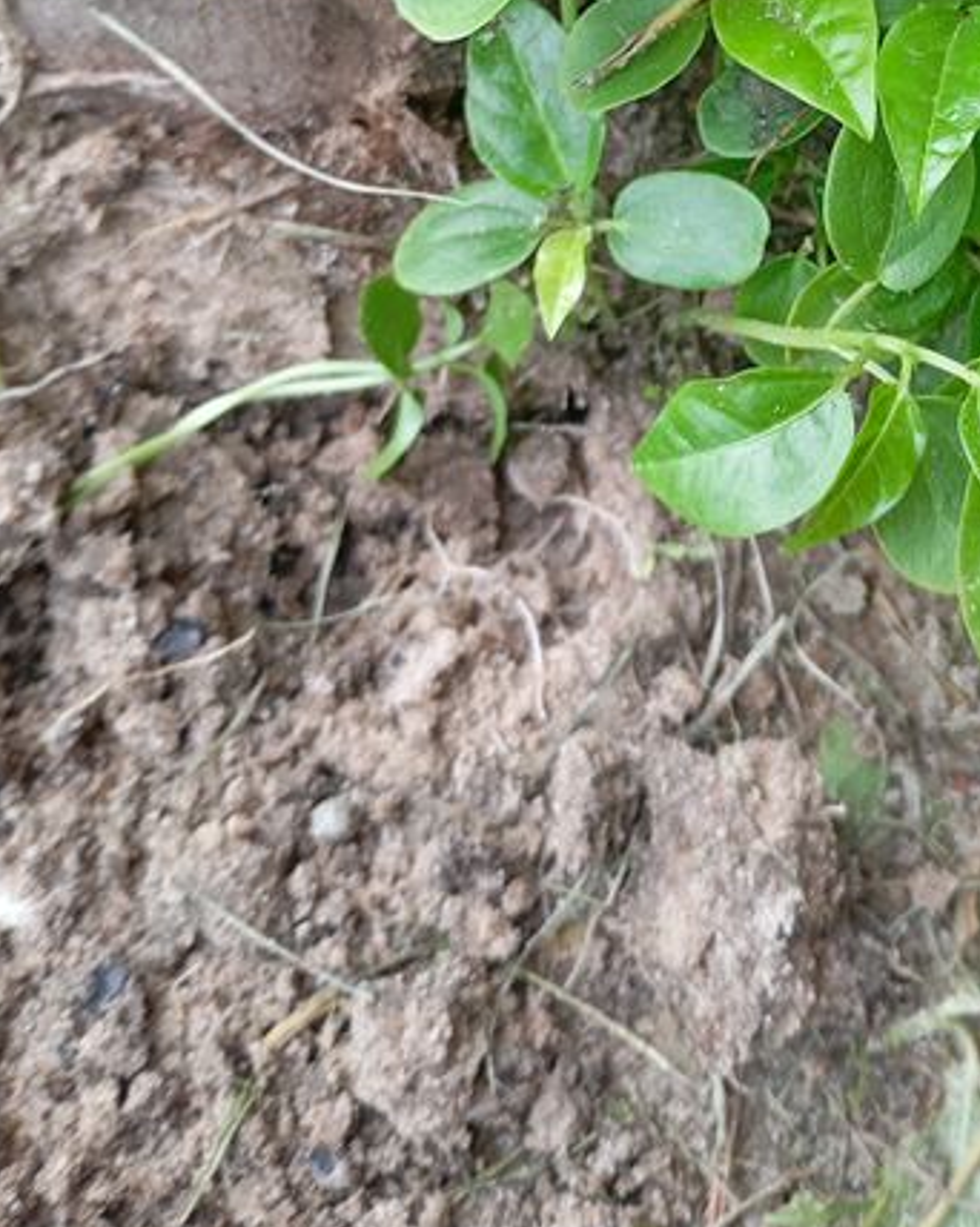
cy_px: 153
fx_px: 1850
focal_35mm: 51
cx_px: 805
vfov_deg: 34.8
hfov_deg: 28.9
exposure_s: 1/60
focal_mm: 4.27
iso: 276
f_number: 1.8
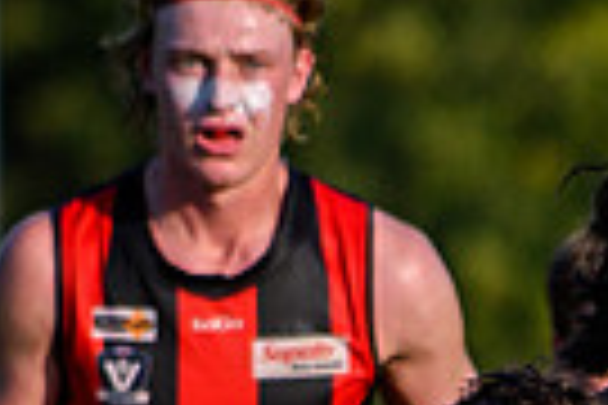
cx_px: 710
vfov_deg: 0.6
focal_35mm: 2307
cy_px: 961
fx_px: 38960
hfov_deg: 0.9
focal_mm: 200
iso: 140
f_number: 2.8
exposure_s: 1/2500
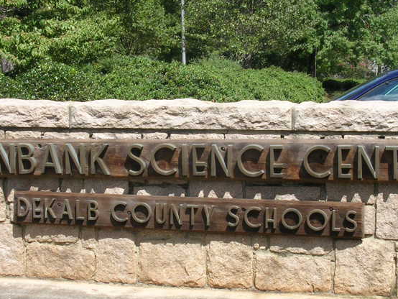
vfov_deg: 17.4
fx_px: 978
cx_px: 201
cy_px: 146
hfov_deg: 23.0
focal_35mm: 85
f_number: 6.1
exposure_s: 1/167
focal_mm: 7.1
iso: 50
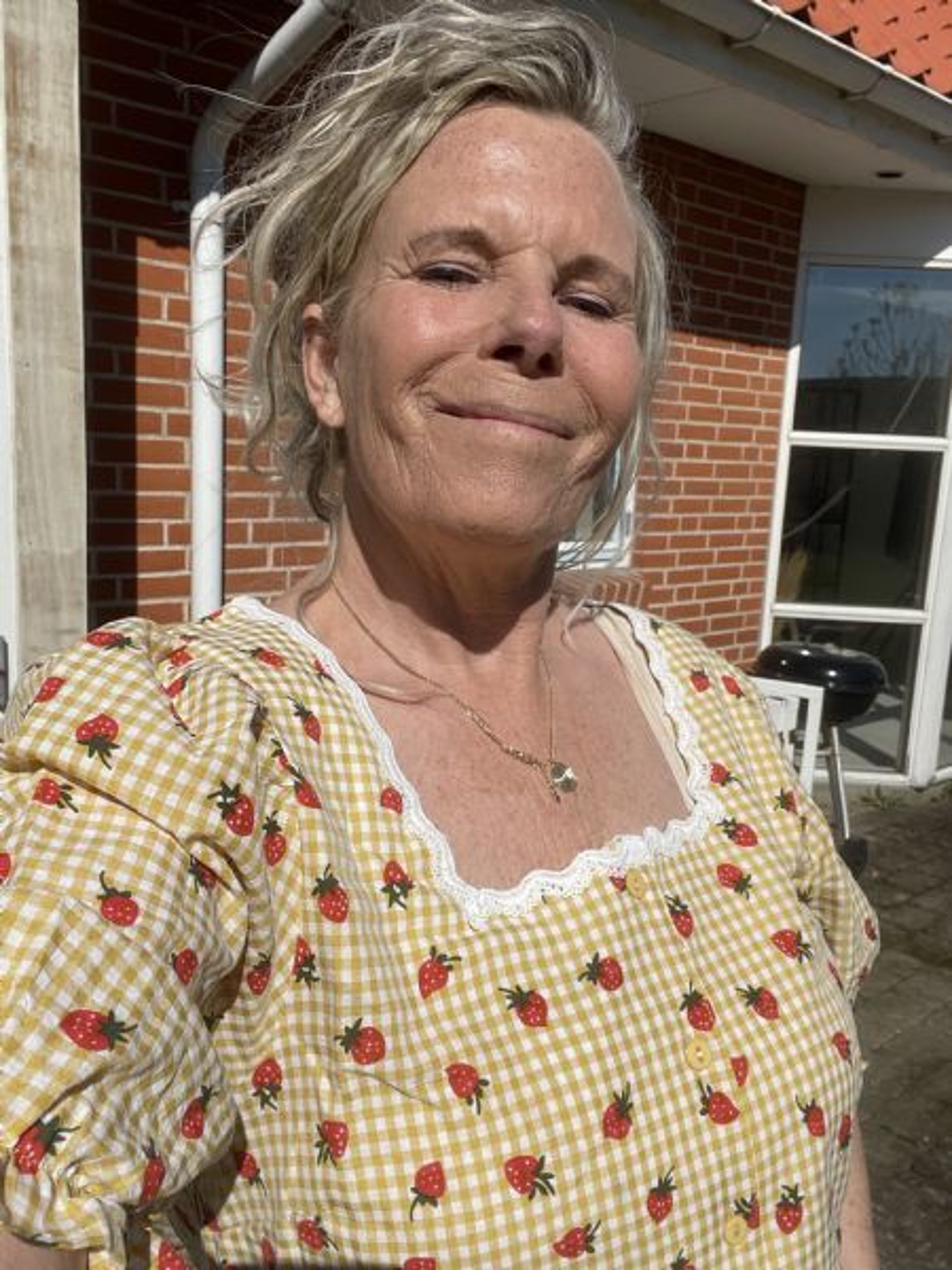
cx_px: 476
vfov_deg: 60.0
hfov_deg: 46.8
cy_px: 635
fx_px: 1100
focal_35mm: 30
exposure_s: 1/2445
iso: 25
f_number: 2.2
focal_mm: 2.71
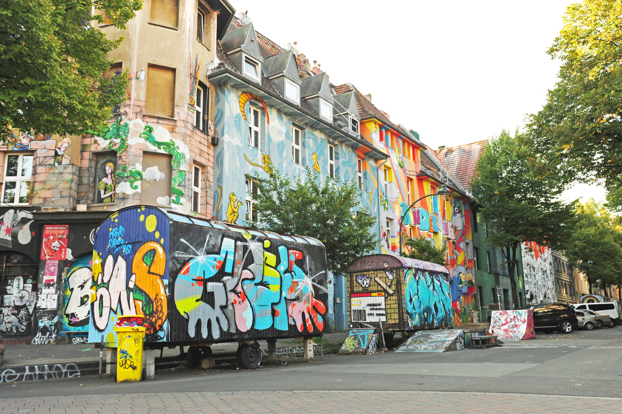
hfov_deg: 58.8
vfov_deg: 41.1
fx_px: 552
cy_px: 207
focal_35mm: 32
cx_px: 311
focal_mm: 32
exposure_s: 1/200
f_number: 7.1
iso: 320
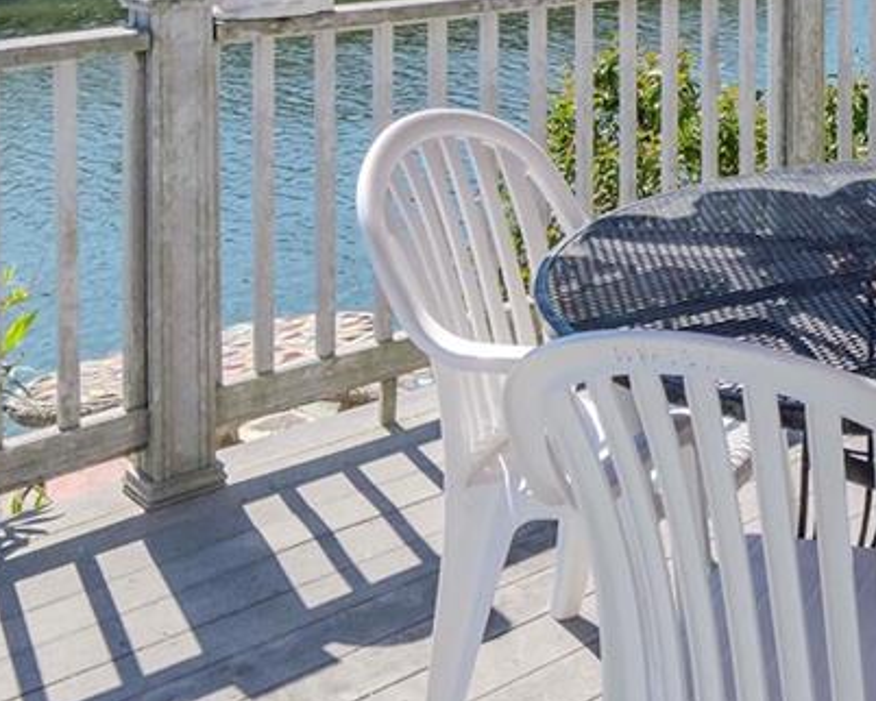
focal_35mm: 56
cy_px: -216
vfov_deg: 23.8
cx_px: 983
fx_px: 1453
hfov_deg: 29.9
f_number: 7.1
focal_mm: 10
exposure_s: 1/1250
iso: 500
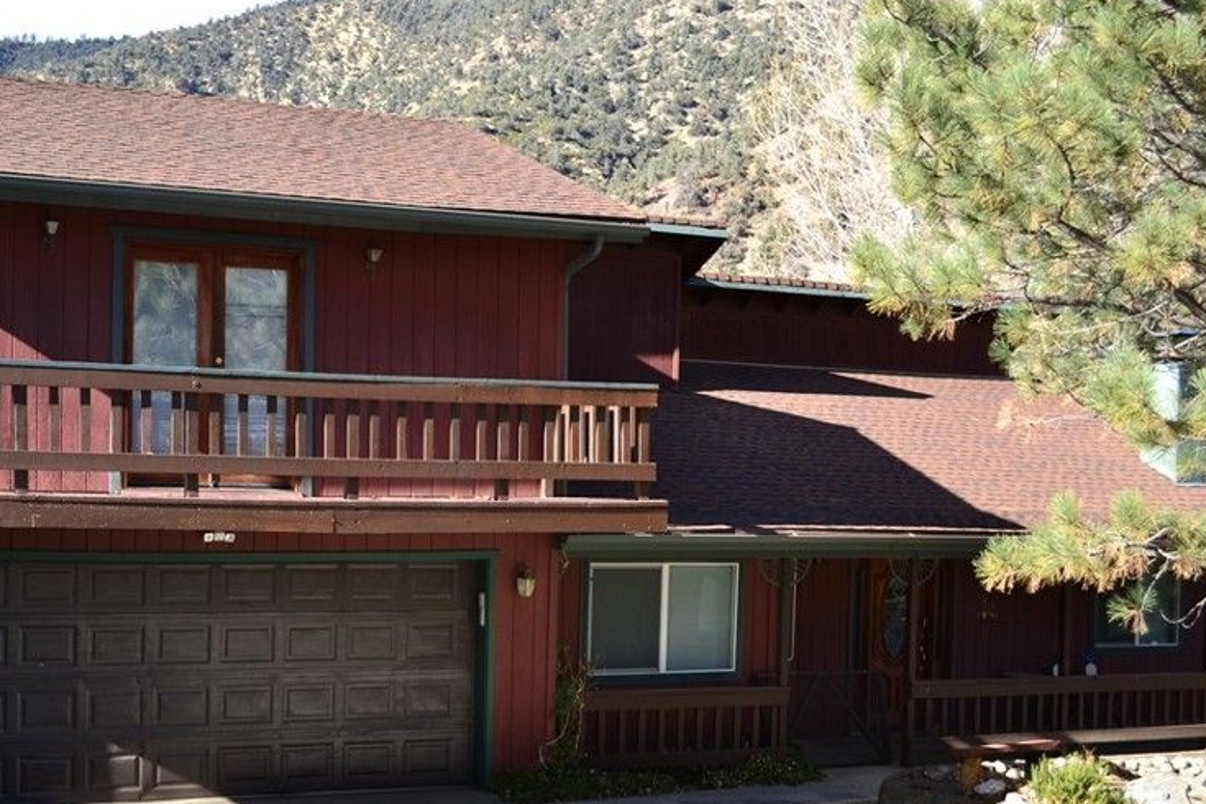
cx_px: 386
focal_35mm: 46
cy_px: 544
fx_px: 1541
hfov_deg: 42.1
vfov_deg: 29.0
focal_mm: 22
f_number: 5.6
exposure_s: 1/200
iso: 125
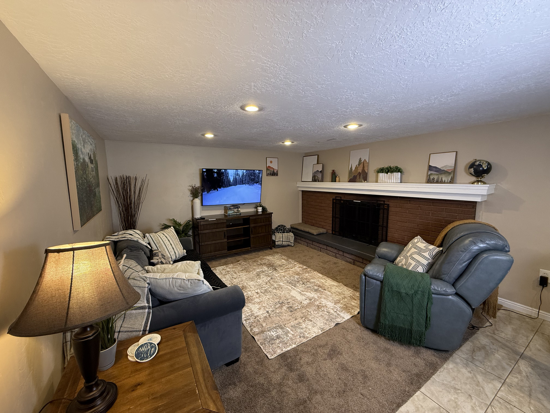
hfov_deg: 102.1
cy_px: 206
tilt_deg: -7.5
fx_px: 222
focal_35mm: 14
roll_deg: +0.7
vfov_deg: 85.7
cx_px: 275
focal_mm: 2.22
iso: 250
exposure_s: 1/60
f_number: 2.2
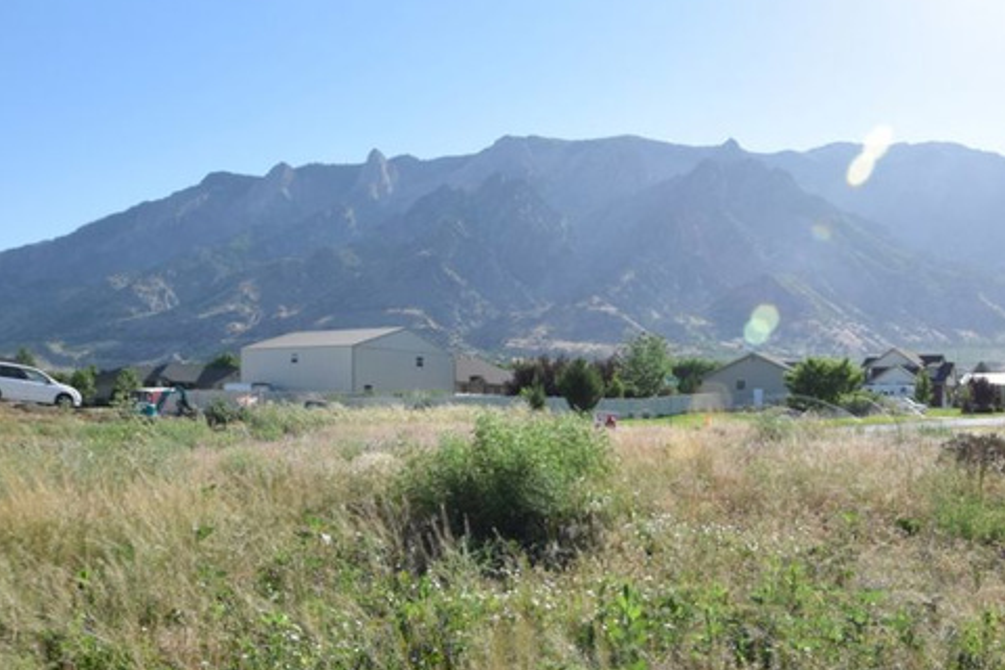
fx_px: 893
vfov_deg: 40.2
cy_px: 482
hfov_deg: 57.7
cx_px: 649
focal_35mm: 32
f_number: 10
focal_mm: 10
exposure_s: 1/400
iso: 200
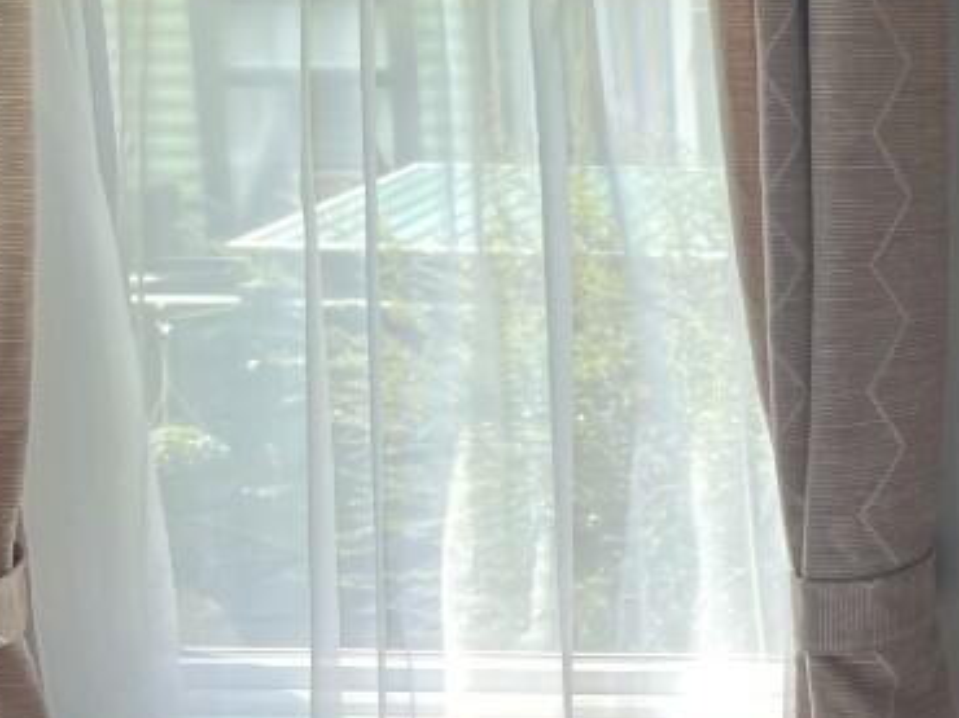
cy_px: 298
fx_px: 1993
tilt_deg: -8.6
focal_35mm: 72
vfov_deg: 20.4
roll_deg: +0.5
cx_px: 1288
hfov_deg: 23.5
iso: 40
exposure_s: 1/122
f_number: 1.5
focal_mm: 5.7
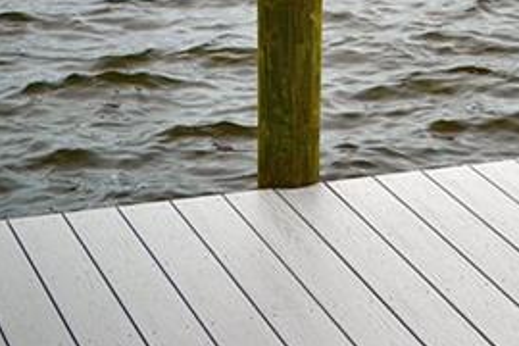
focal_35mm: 159
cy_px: -256
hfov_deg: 12.3
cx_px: 796
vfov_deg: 8.3
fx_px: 2292
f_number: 8
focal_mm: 28
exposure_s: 1/250
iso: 100
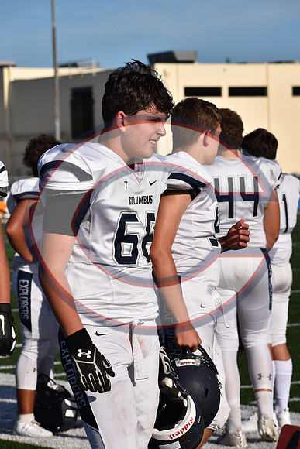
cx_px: 150
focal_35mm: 168
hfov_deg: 8.2
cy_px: 224
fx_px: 2099
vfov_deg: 12.2
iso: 280
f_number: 8
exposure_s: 1/2000
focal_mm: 112
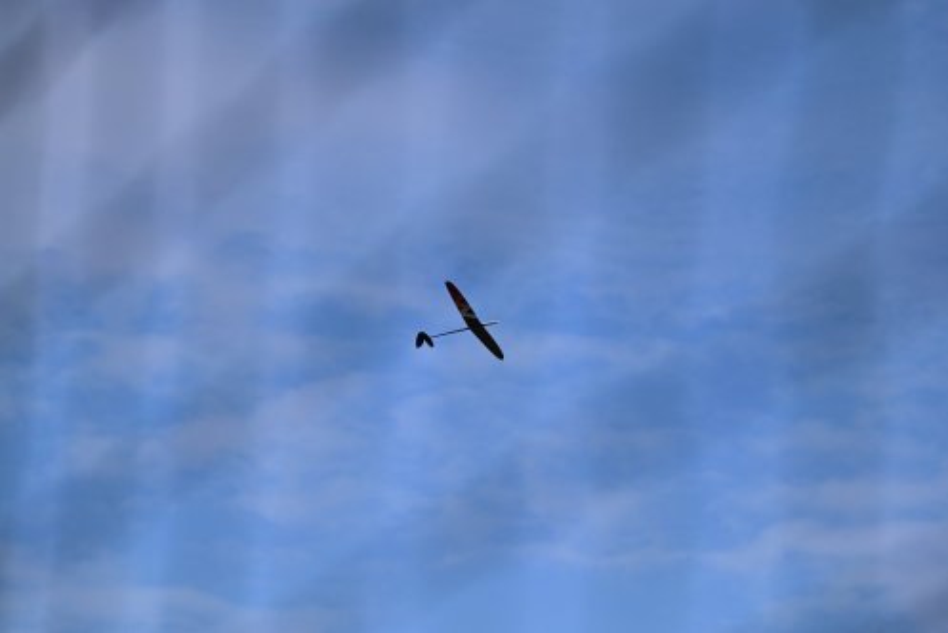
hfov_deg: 10.5
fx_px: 5138
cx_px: 474
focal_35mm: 195
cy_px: 316
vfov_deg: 7.1
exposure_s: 1/5000
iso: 640
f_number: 6.3
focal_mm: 195
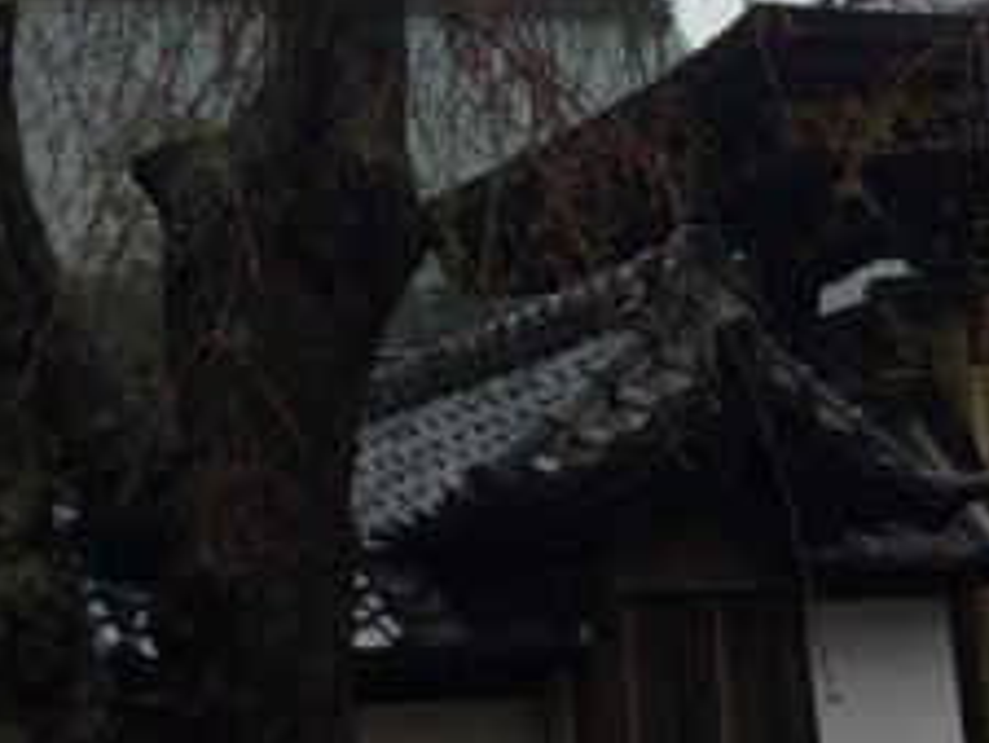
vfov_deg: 13.9
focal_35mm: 103
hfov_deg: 19.0
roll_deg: +3.0
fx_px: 2944
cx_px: 369
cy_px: -180
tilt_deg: +15.8
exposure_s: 1/805
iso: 32
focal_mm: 4.15
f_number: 2.2
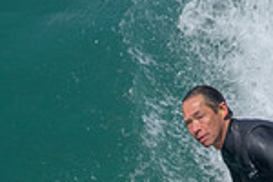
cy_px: 256
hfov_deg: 0.7
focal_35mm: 3095
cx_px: 104
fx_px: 23469
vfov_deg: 0.4
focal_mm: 800
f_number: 11
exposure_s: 1/800
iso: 900
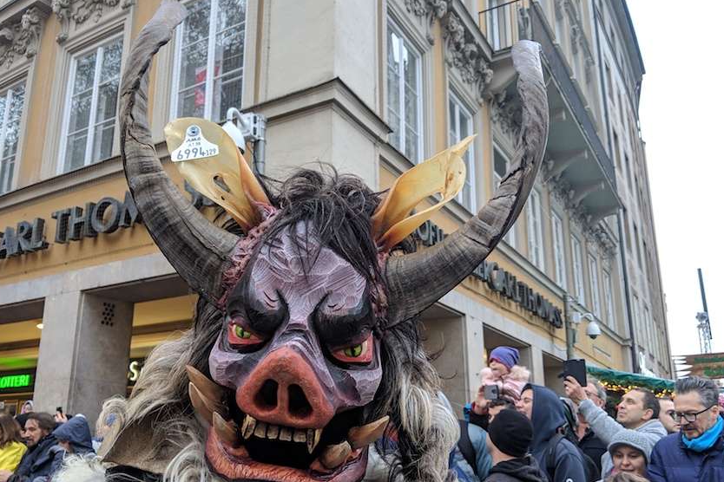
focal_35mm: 32
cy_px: 279
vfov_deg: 41.0
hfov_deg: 58.7
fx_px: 644
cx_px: 343
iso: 166
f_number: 1.8
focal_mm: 4.44
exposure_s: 1/99.9
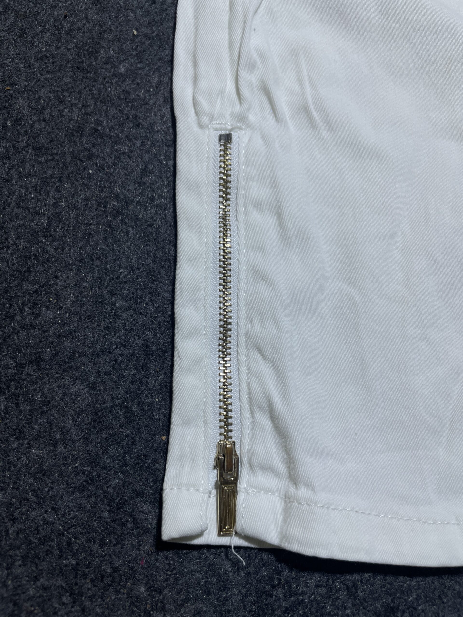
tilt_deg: -55.4
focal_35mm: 26
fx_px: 464
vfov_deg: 67.3
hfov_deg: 53.1
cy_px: 308
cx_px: 232
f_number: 1.6
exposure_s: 1/108
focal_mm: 4.2
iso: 32
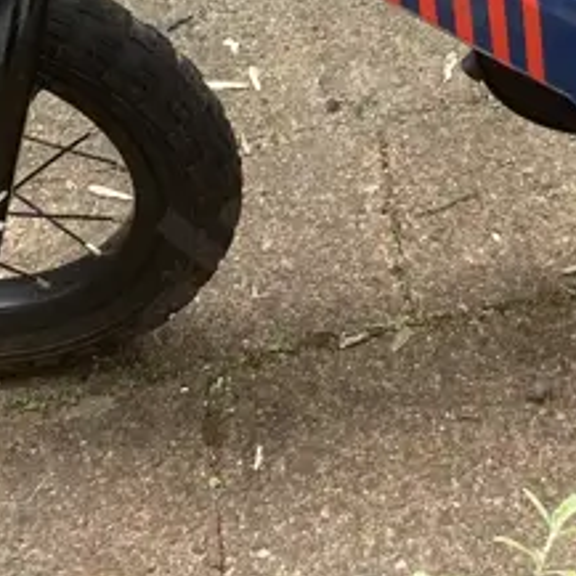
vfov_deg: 14.5
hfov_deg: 14.8
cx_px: 504
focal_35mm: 117
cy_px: -90
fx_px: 2203
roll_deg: +5.6
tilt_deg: -35.4
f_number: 1.8
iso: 64
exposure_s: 1/121
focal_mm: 3.99
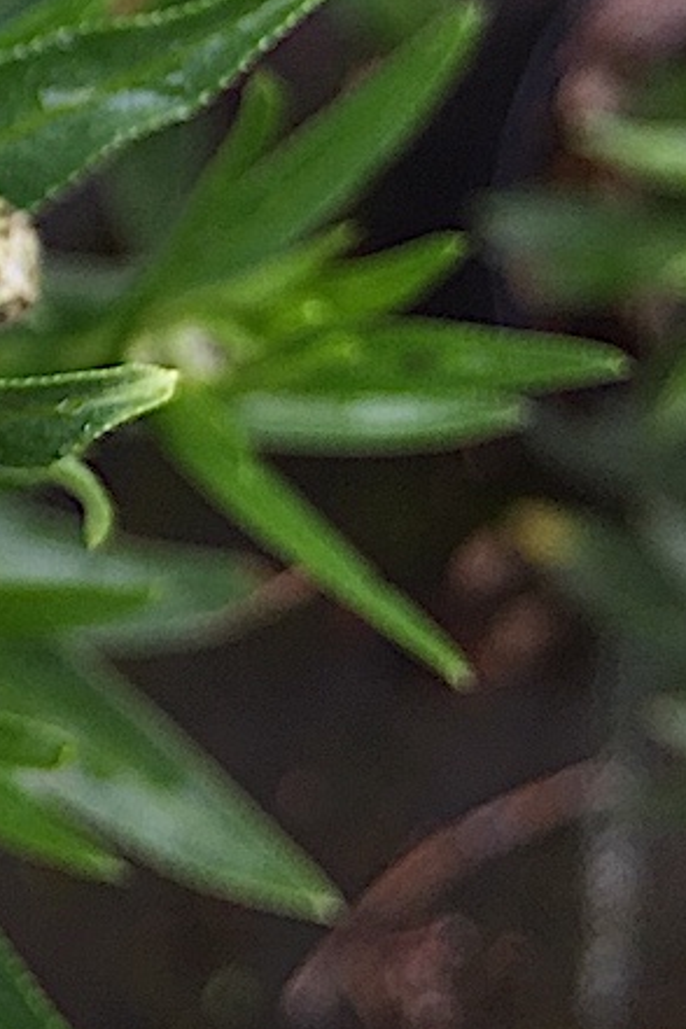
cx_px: -590
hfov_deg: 13.6
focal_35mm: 89
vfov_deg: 22.5
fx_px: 2544
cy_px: 181
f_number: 2.2
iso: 32
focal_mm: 4.15
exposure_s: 1/124
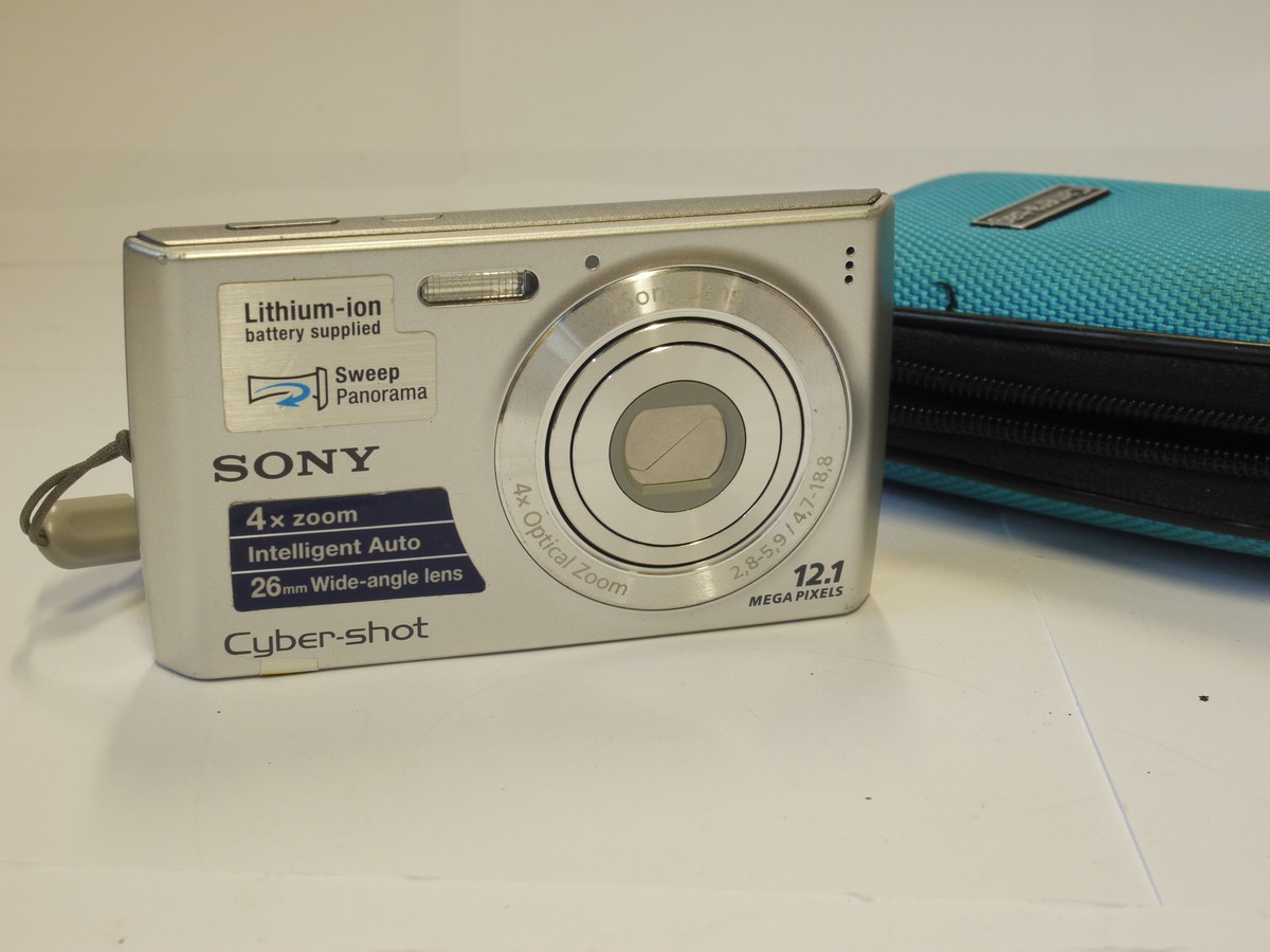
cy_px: 476
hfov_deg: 32.2
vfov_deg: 24.4
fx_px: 2201
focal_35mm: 60
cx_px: 635
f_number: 10
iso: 400
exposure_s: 1/20
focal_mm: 30
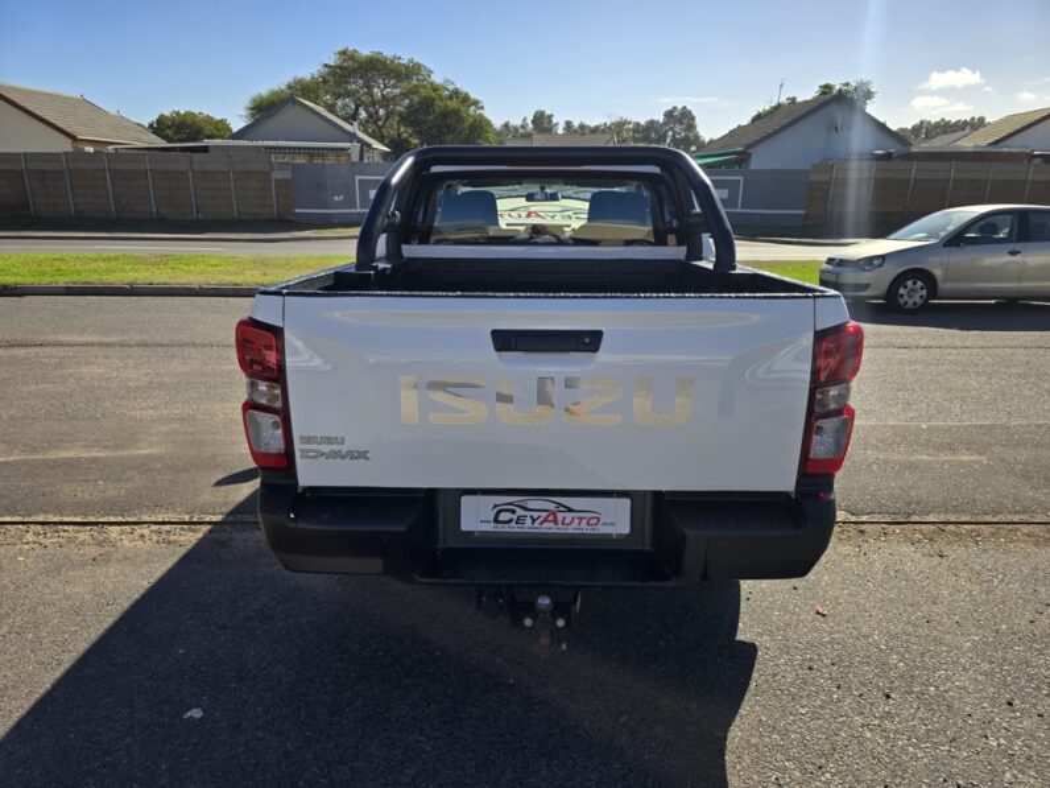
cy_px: 394
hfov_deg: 73.9
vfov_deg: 58.9
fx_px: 698
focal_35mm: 23
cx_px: 525
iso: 12
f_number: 1.7
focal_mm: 6.3
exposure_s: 1/786
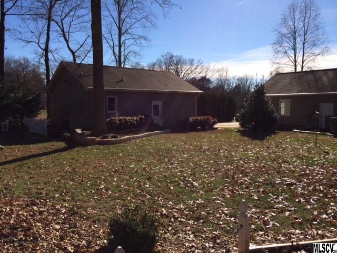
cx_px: 168
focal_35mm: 30
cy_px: 126
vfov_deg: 46.8
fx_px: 292
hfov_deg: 60.0
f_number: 2.2
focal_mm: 4.12
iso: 40
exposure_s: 1/3165
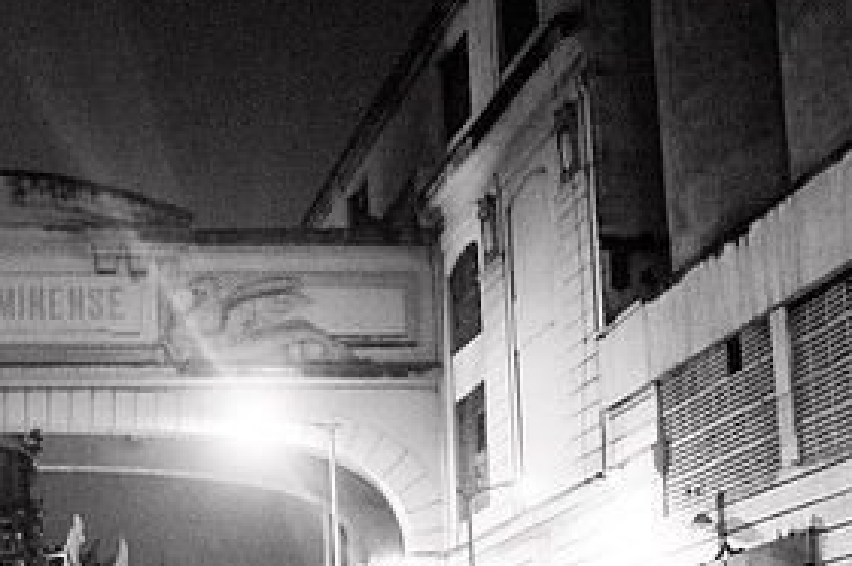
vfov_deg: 16.9
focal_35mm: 79
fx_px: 1867
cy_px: 540
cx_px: 96
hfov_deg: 25.0
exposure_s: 1/200
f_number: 2.8
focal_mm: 35
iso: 2500
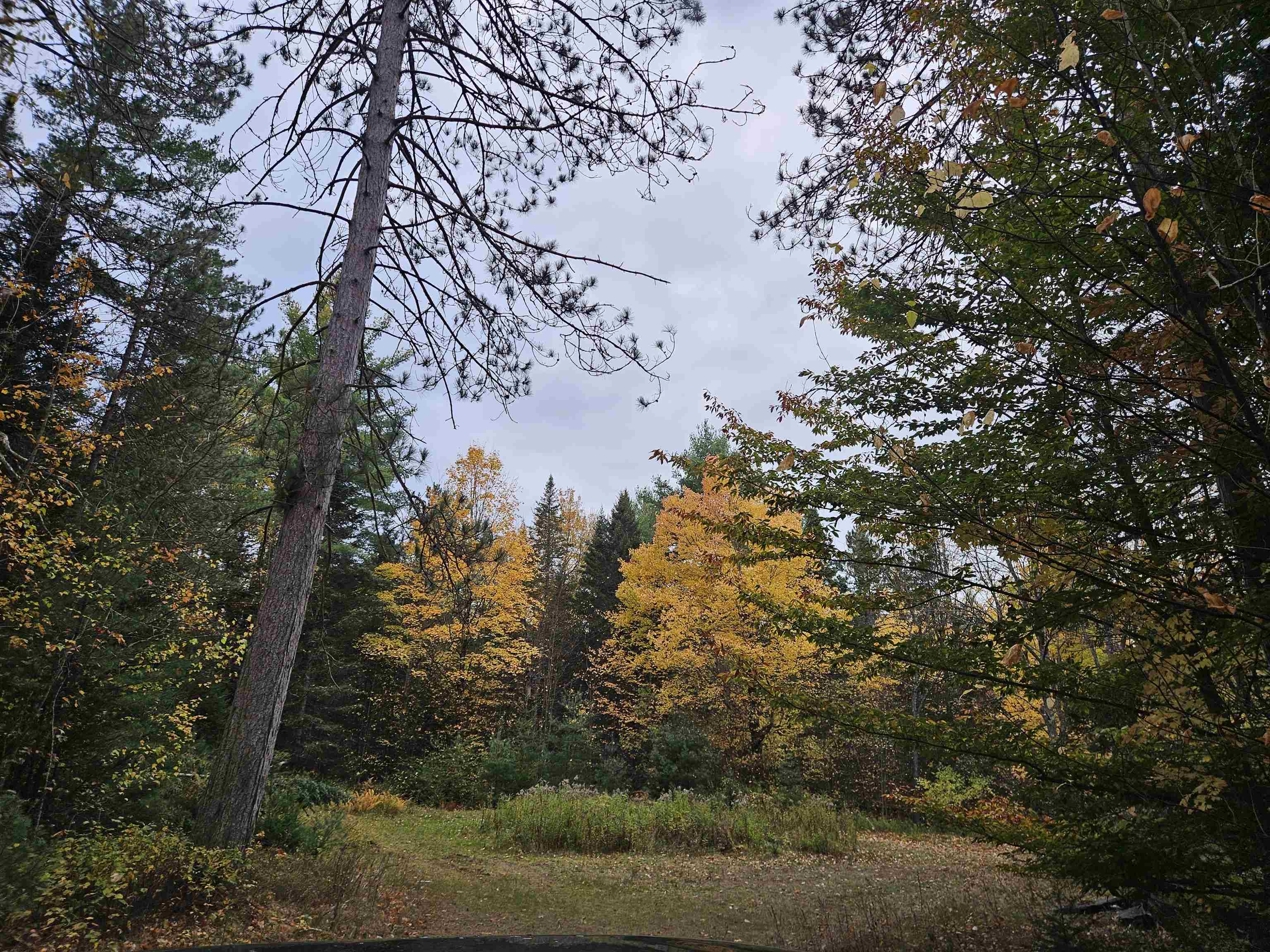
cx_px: 635
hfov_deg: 73.9
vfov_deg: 58.9
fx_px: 844
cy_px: 476
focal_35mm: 23
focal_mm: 5.4
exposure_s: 1/180
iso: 25
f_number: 1.8
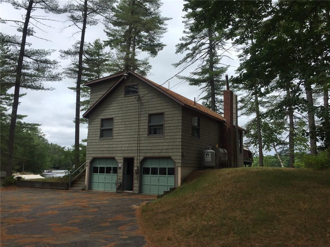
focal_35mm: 29
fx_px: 276
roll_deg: -1.0
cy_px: 124
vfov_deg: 48.2
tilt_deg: +9.7
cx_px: 165
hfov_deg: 61.7
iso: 32
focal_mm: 4.15
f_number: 2.2
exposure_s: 1/2326
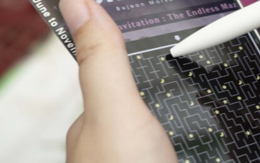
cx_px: 271
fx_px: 787
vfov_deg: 11.8
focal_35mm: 111
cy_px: 41
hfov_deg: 18.2
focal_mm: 44
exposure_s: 1/60
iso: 250
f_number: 5.6
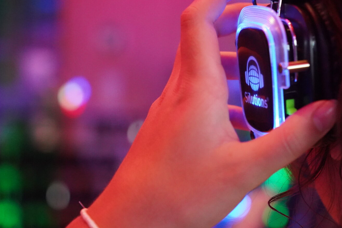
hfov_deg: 22.5
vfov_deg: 15.2
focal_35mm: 90
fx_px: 855
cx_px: 241
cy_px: 109
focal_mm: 62
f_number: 4
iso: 12800
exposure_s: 1/160
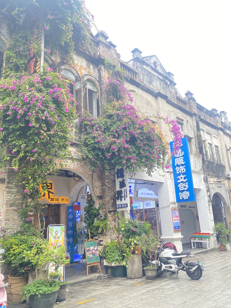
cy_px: 158
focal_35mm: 27
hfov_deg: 51.3
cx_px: 117
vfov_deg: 65.3
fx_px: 240
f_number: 1.8
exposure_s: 1/227
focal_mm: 4.25
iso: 32
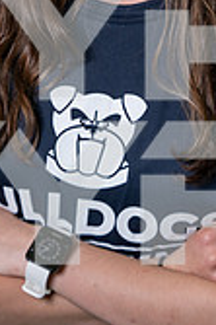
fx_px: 2516
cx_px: 63
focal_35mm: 279
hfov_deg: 4.9
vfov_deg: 7.4
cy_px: 29
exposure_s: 1/250
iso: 200
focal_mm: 69
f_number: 4.5
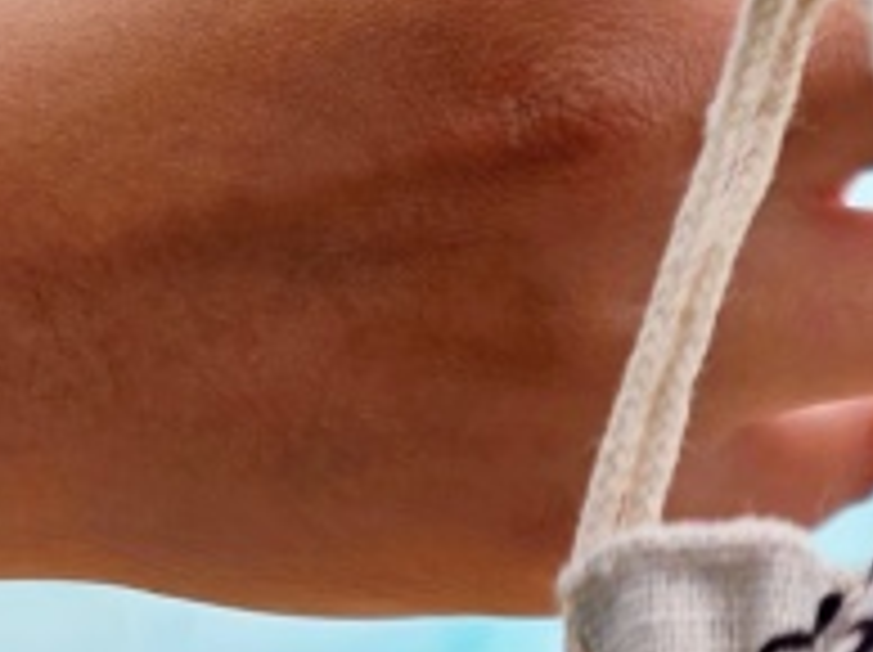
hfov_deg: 17.1
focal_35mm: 95
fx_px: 2393
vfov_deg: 14.8
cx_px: 1548
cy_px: 877
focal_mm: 8.72
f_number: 1.63
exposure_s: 1/183
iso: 50
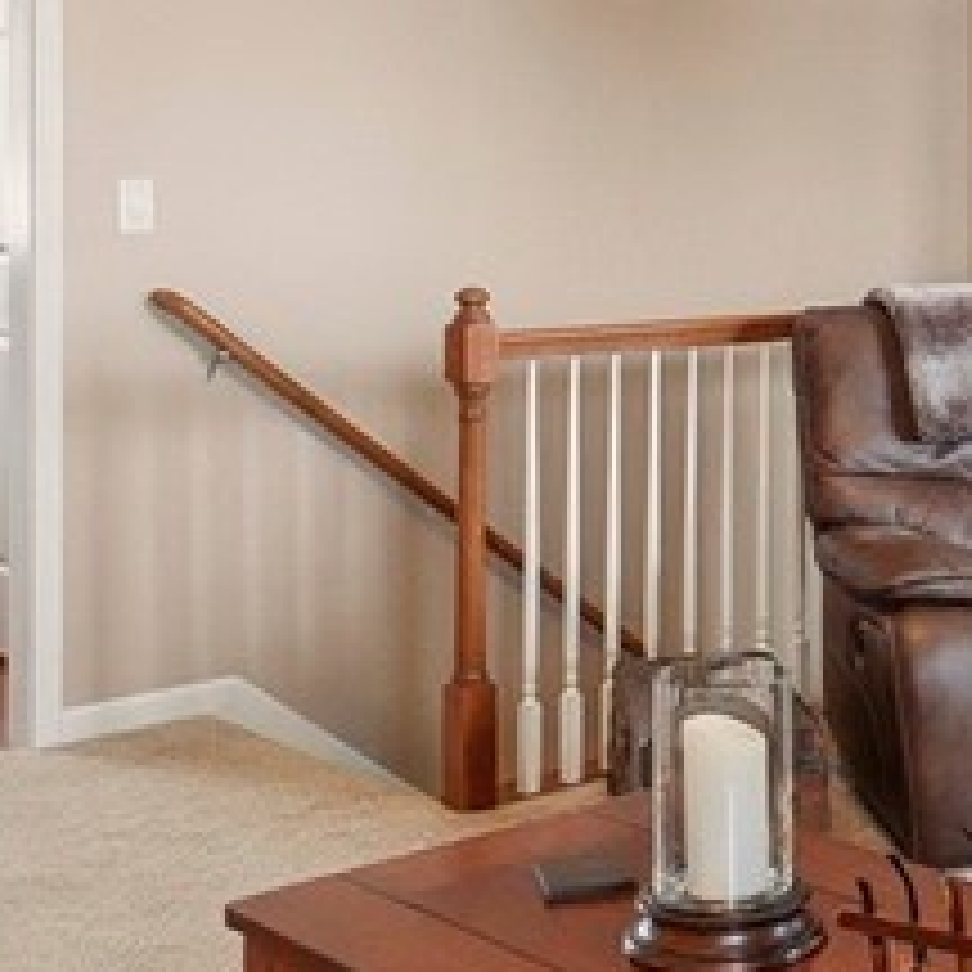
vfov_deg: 26.6
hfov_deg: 25.2
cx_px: 1030
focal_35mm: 64
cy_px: 259
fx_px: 2033
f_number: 9
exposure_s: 1/50
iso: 400
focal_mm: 10
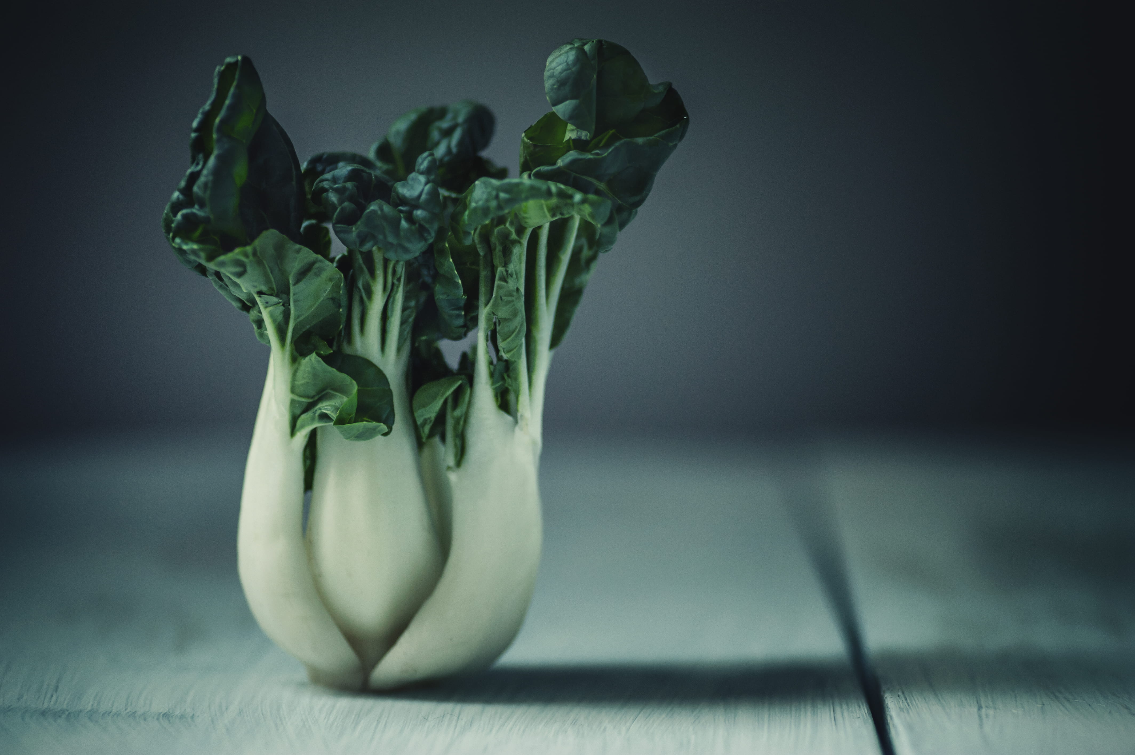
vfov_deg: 13.7
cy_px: 378
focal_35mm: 100
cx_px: 568
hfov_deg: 20.4
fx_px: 3151
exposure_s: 1/60
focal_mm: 100
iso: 640
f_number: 3.2
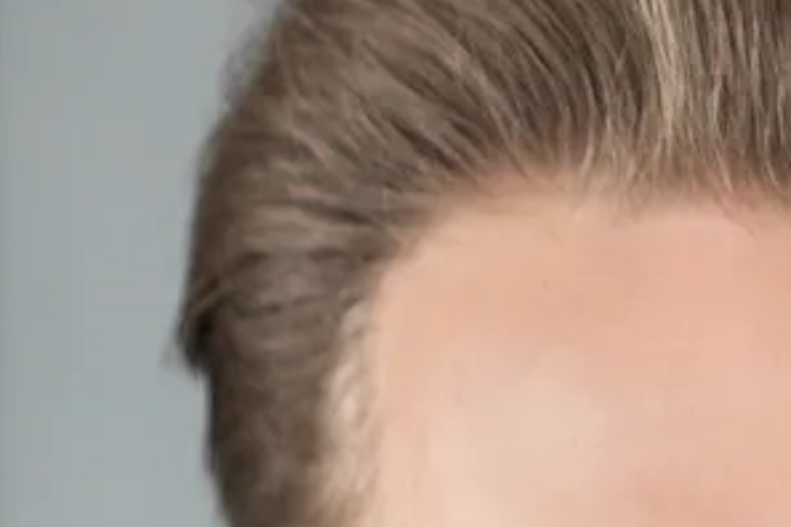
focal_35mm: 550
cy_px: 1224
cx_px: 360
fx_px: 12084
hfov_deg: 3.7
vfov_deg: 2.5
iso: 320
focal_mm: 85
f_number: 1.8
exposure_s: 1/640
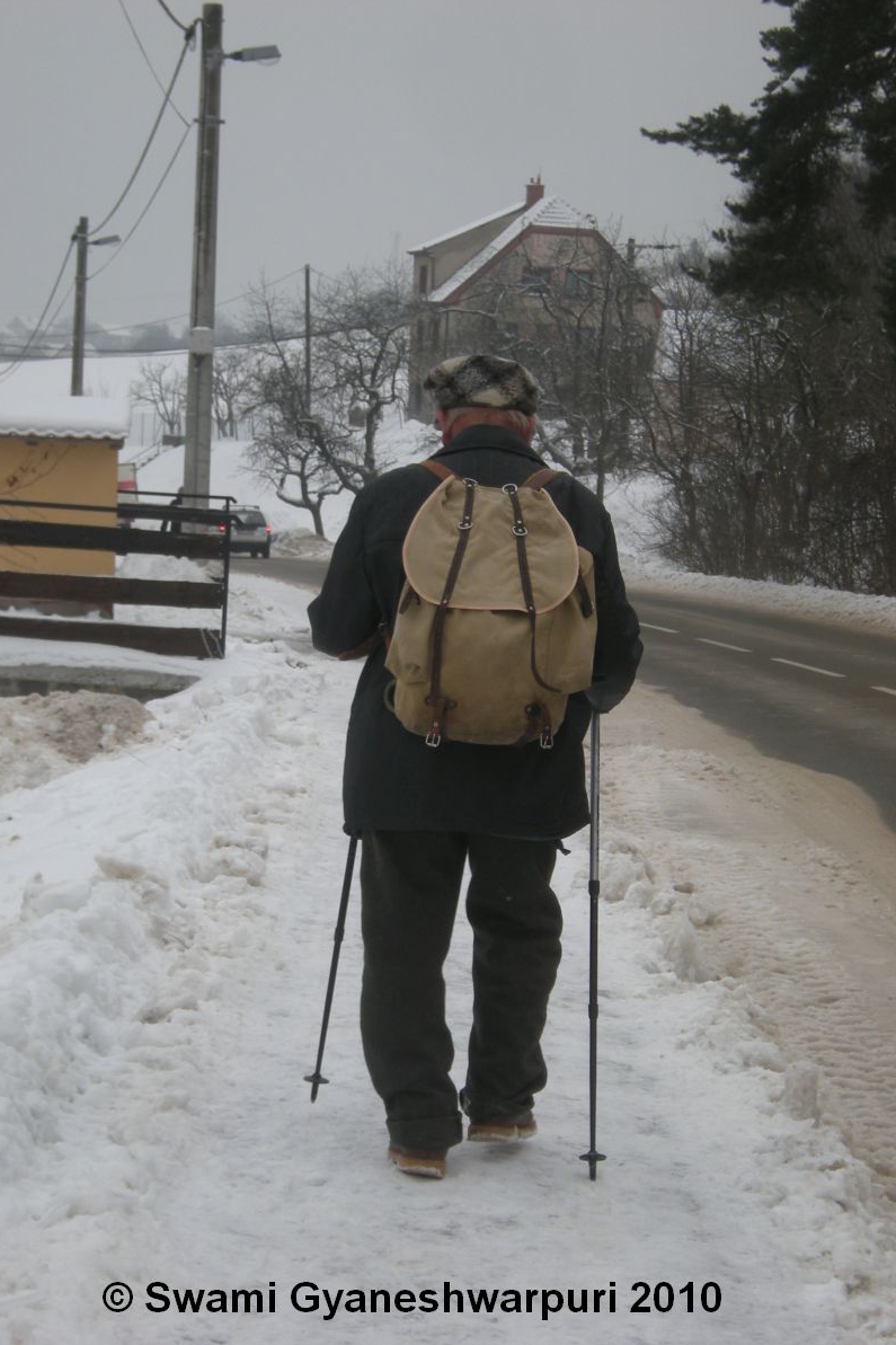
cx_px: 438
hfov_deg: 15.0
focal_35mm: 91
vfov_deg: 22.4
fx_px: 3398
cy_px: 673
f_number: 5.1
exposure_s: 1/146
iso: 64
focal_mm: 14.6
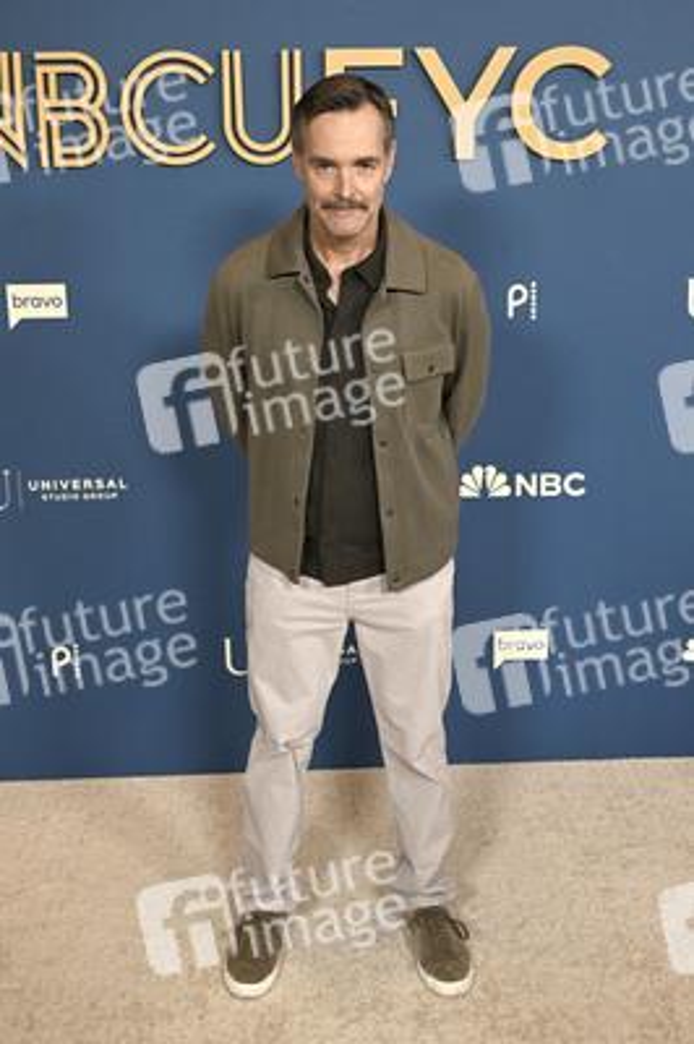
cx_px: 347
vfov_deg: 42.8
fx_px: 1332
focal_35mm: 46
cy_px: 522
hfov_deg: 29.2
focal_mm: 46
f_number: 5.6
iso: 2000
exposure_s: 1/320
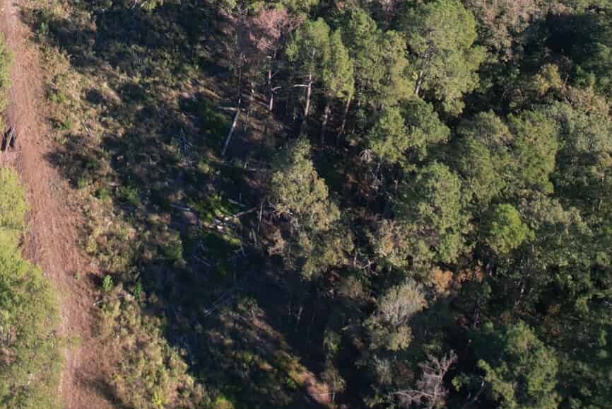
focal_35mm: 65
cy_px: -191
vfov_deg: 18.7
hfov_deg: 30.0
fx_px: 1105
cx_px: 96
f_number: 2.8
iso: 100
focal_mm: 8.38
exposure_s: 1/40
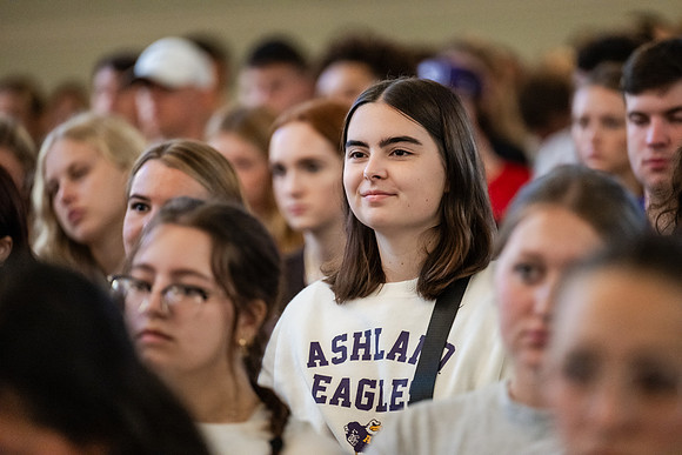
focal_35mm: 190
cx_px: 341
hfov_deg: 10.8
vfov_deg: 7.2
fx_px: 3600
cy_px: 228
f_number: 2.8
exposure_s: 1/200
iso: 5000
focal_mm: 190
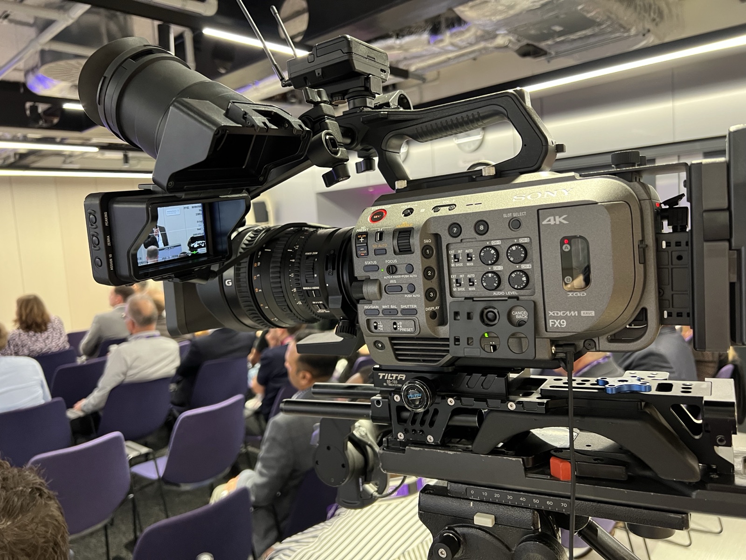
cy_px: 280
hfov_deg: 67.3
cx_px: 373
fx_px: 560
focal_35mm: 26
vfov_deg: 53.1
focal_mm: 5.7
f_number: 1.5
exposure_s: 1/50
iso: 200
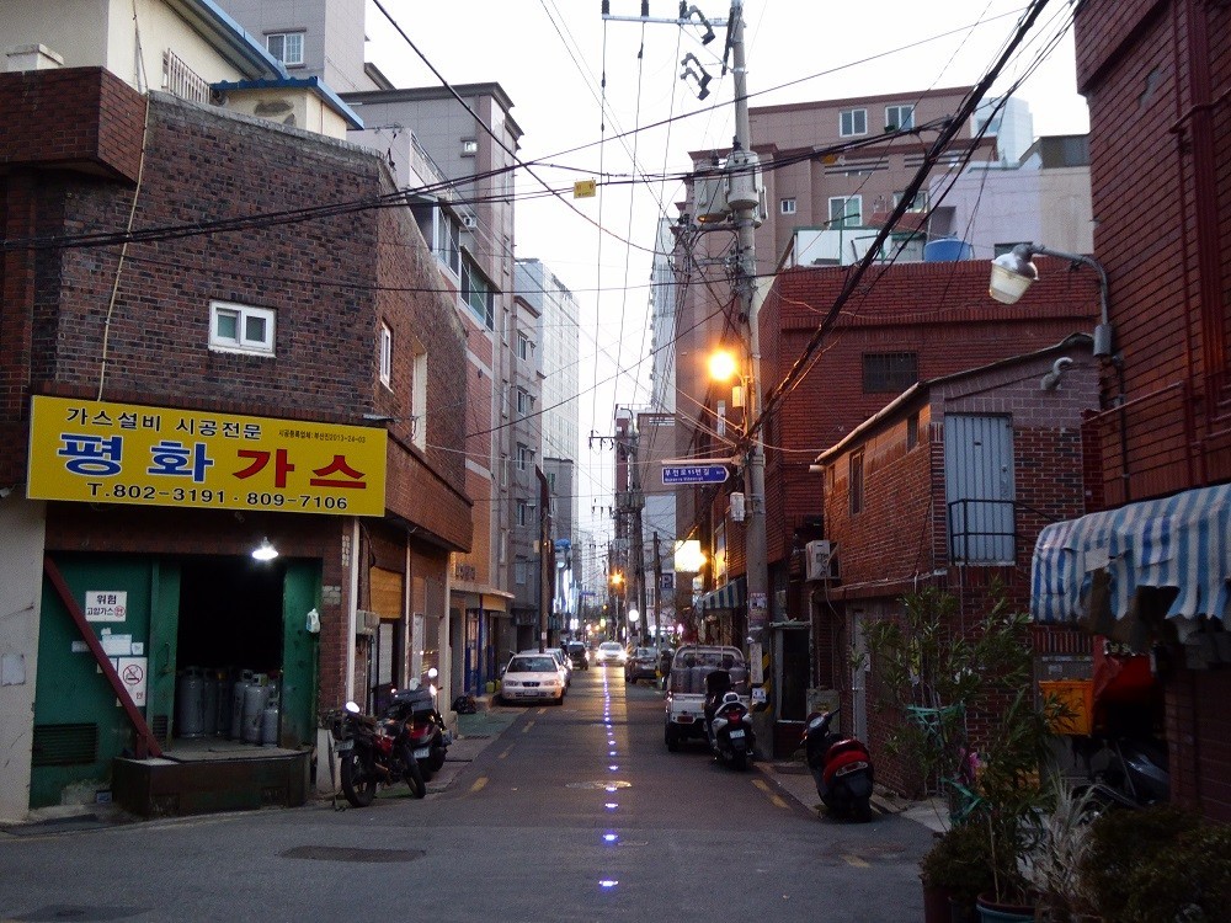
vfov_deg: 36.8
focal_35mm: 39
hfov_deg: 47.9
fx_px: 1387
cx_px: 616
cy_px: 462
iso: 500
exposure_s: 1/8
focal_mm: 6.7
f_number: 3.7
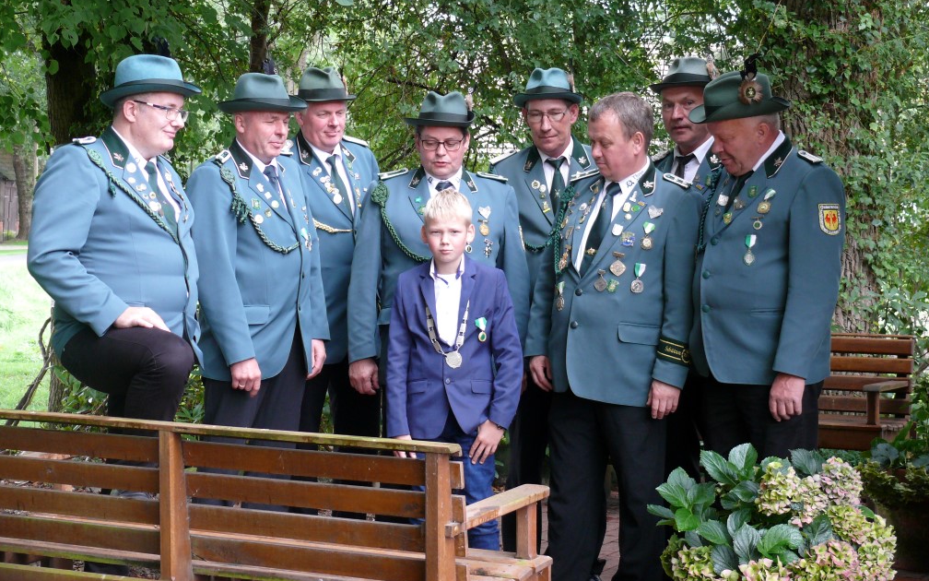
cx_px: 471
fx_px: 1772
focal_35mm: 70
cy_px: 230
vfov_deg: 18.6
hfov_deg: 29.4
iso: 160
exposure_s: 1/30
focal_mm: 13.7
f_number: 3.2
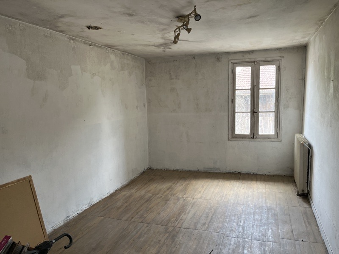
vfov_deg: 53.1
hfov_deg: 67.3
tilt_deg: -6.9
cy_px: 127
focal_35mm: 26
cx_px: 170
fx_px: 255
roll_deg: +1.5
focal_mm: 5.1
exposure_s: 1/121
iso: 125
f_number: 1.6
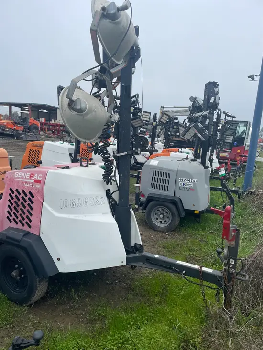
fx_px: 263
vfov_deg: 67.3
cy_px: 175
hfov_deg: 53.1
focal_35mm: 26
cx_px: 132
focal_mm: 4.2
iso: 32
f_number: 1.6
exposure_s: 1/1401
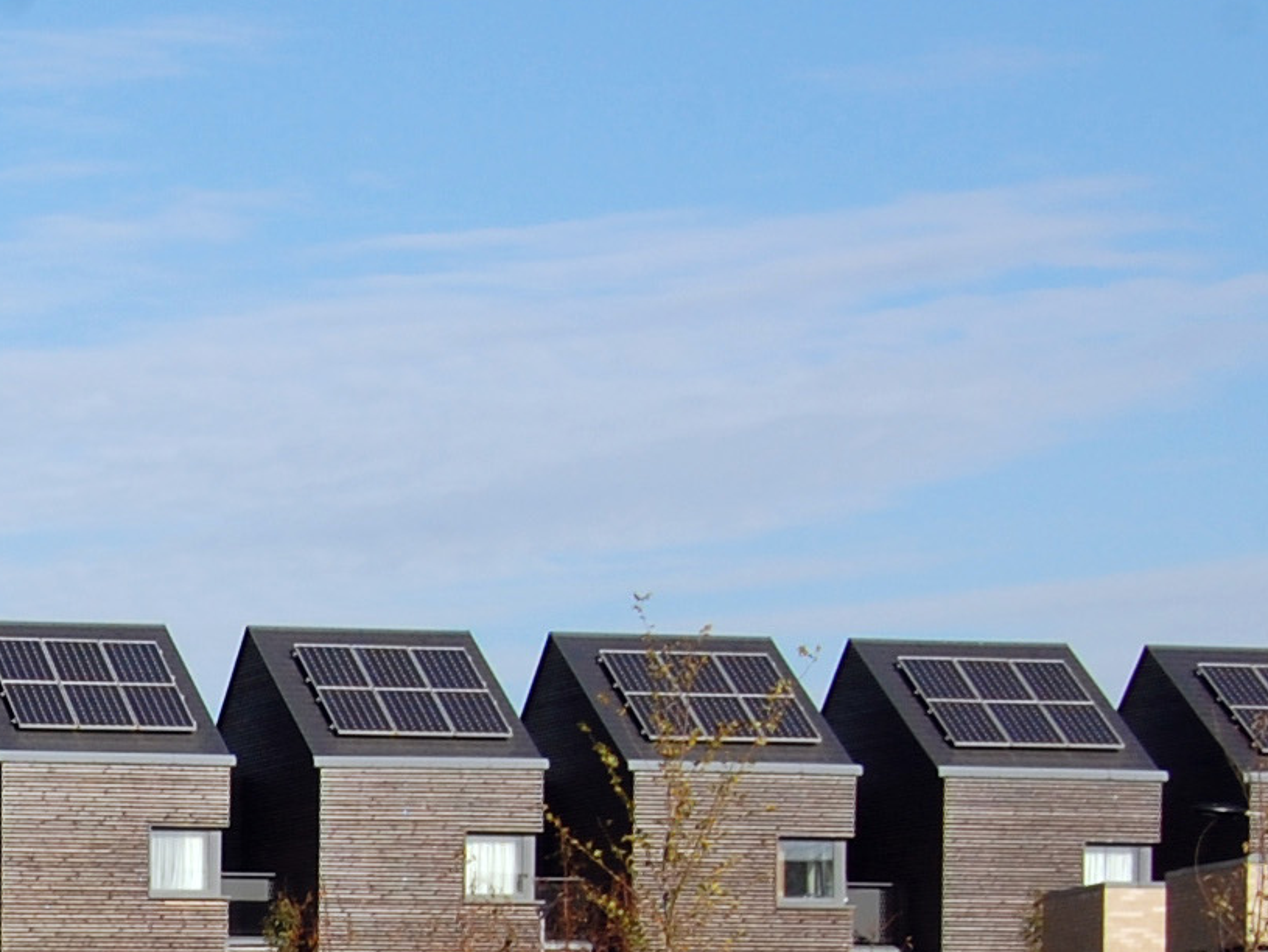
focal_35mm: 202
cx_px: -769
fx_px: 7403
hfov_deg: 9.5
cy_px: 1470
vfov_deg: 7.2
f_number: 9
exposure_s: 1/320
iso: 200
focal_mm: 38
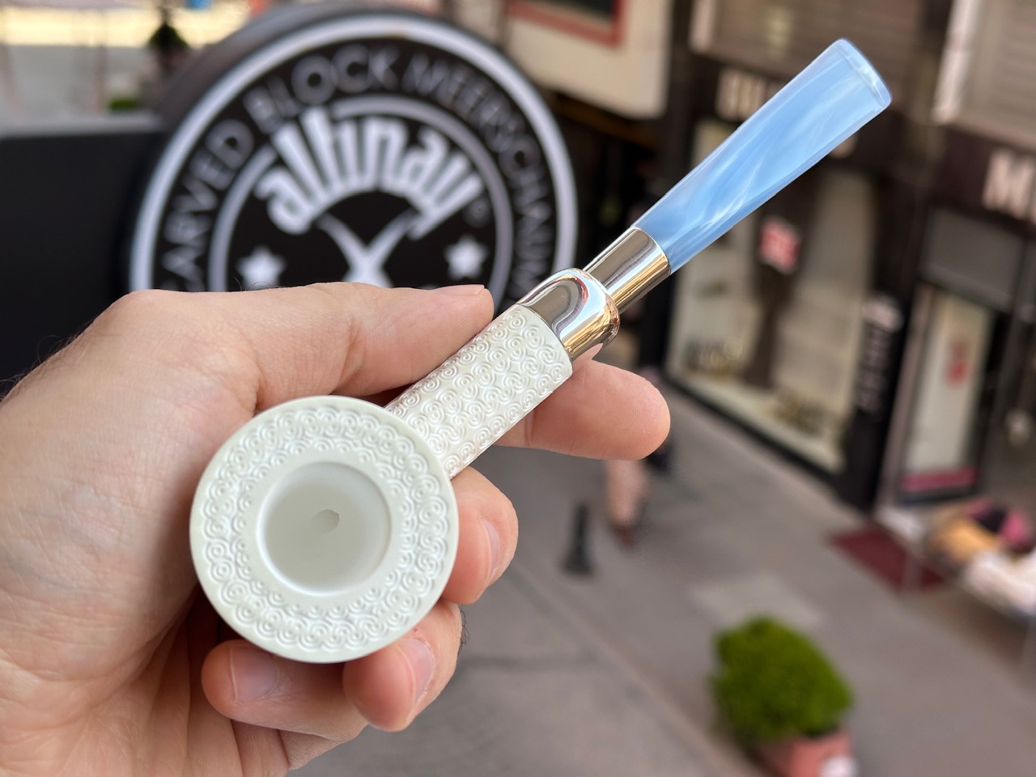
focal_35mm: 48
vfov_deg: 30.3
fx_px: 1437
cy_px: 388
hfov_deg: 39.7
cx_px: 518
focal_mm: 6.86
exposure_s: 1/587
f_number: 1.78
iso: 64
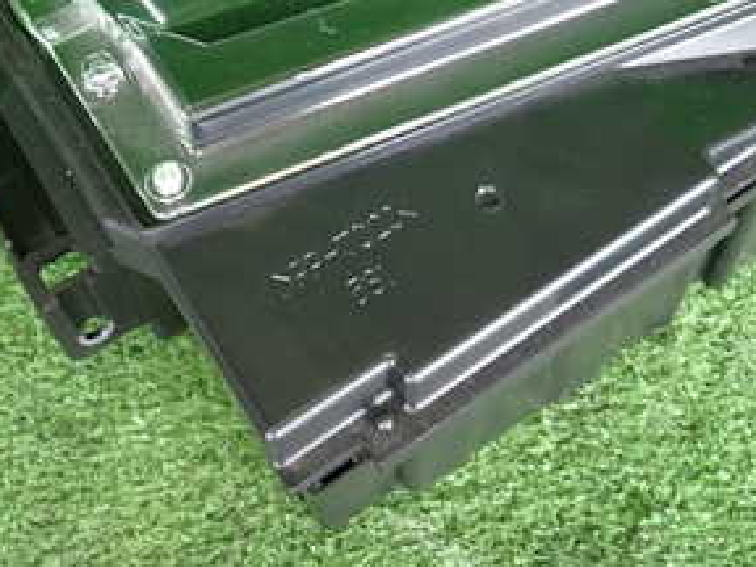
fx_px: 1136
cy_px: 108
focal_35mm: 52
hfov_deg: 36.8
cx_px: 423
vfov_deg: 27.4
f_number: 2
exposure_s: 1/40
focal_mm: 4.5
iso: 200
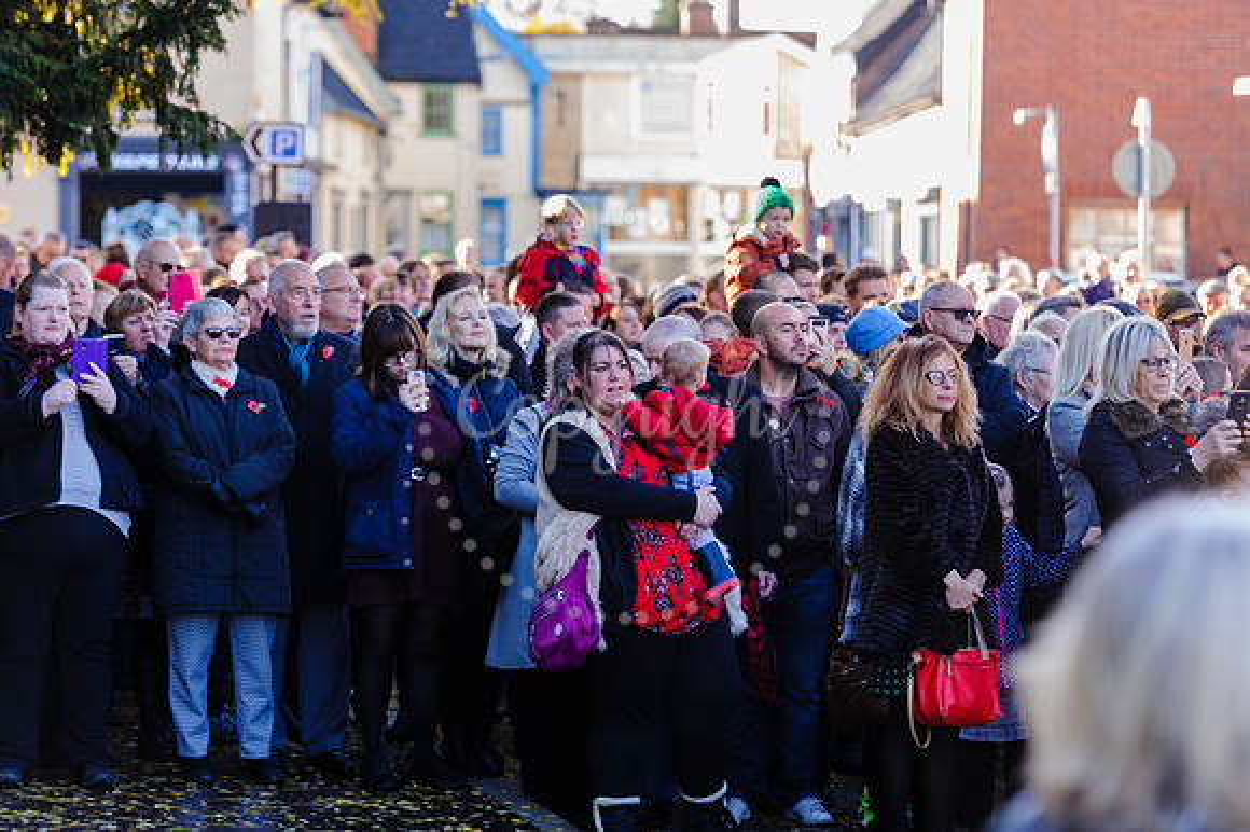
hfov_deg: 13.7
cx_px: 625
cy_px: 416
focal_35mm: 150
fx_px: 5210
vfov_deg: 9.1
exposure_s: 1/125
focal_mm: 145
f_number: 4.8
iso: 400
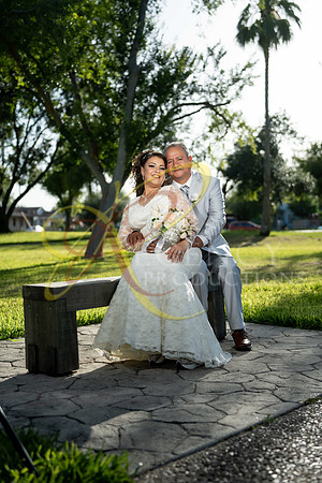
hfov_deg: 27.0
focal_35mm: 50
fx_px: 671
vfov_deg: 39.6
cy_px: 242
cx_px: 161
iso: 160
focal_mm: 50
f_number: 2.2
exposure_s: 1/2500
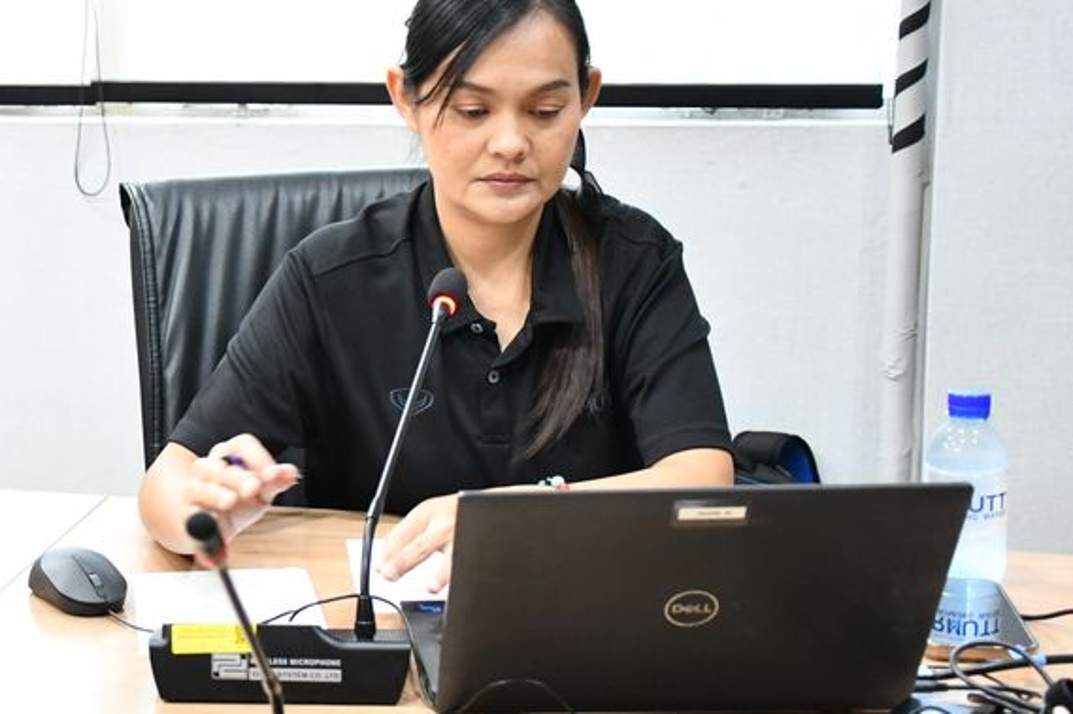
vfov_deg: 16.8
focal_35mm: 81
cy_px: 293
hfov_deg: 24.4
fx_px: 2413
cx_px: 134
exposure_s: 1/125
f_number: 4
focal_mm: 30
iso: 2800
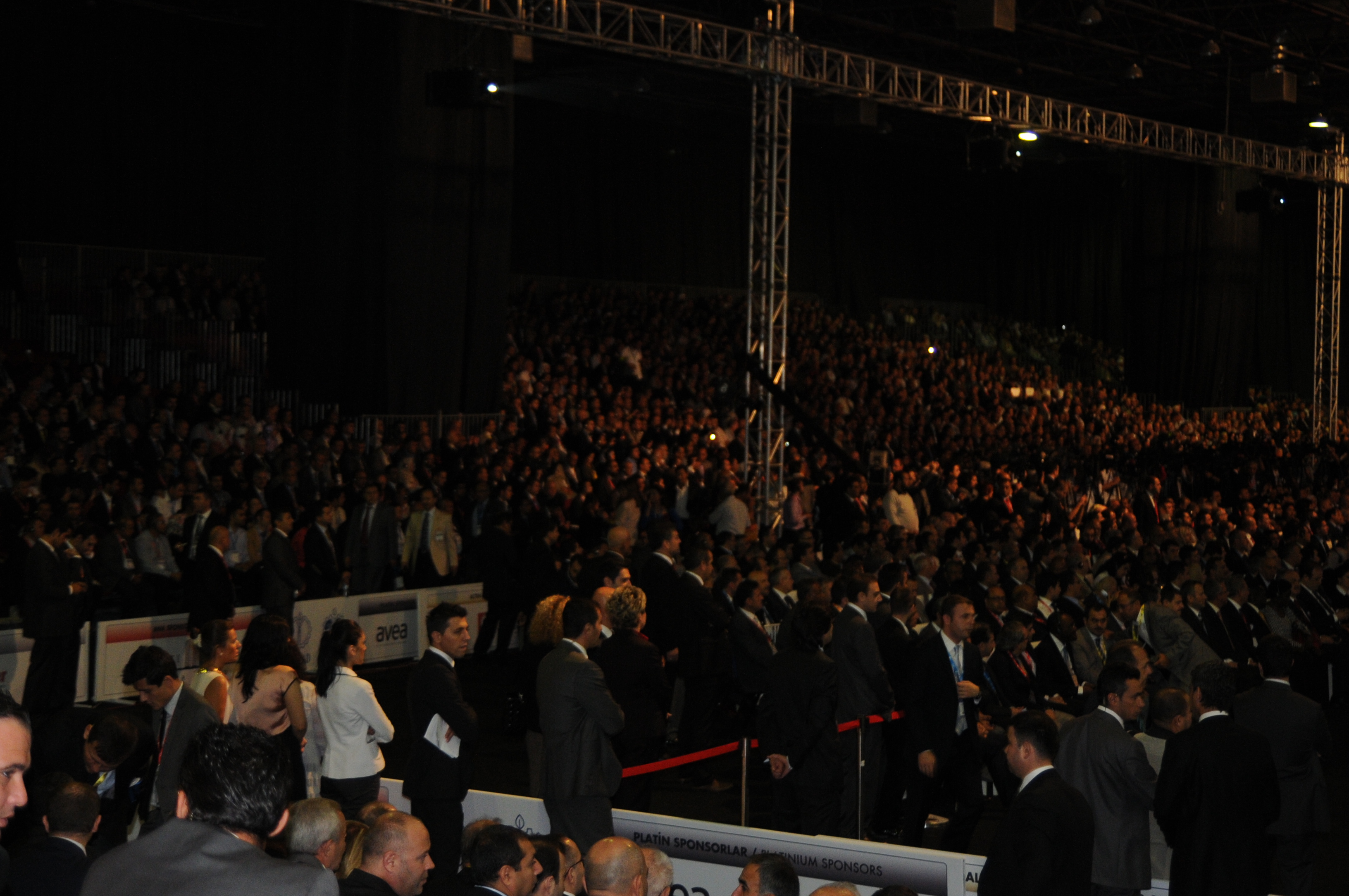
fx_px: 2508
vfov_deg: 20.2
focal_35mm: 67
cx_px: 683
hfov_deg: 30.1
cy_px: 318
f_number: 2.8
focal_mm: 34
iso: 640
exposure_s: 1/60
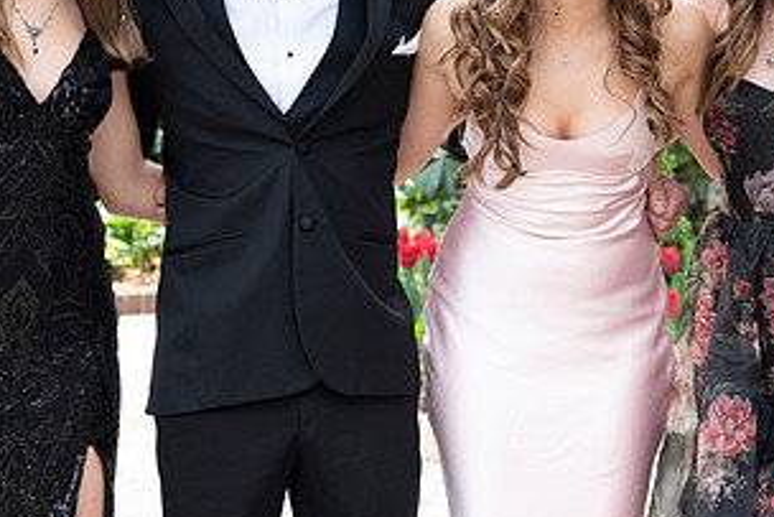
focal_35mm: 145
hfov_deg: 14.1
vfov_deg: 9.4
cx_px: 491
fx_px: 3119
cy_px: 67
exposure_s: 1/800
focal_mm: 76
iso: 1250
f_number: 6
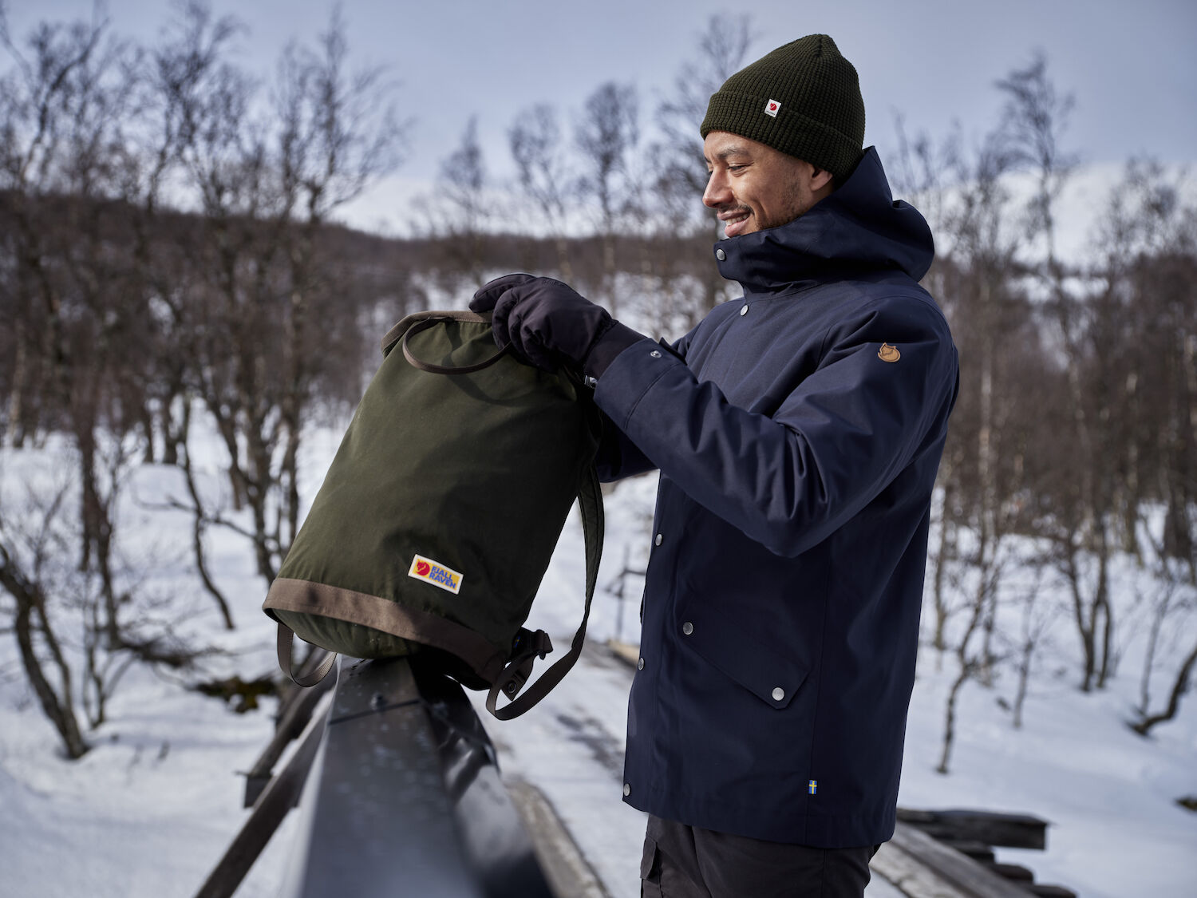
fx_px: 1694
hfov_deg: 38.9
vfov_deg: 29.7
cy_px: 449
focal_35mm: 49
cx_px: 598
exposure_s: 1/500
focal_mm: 61.8
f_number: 4.5
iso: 100
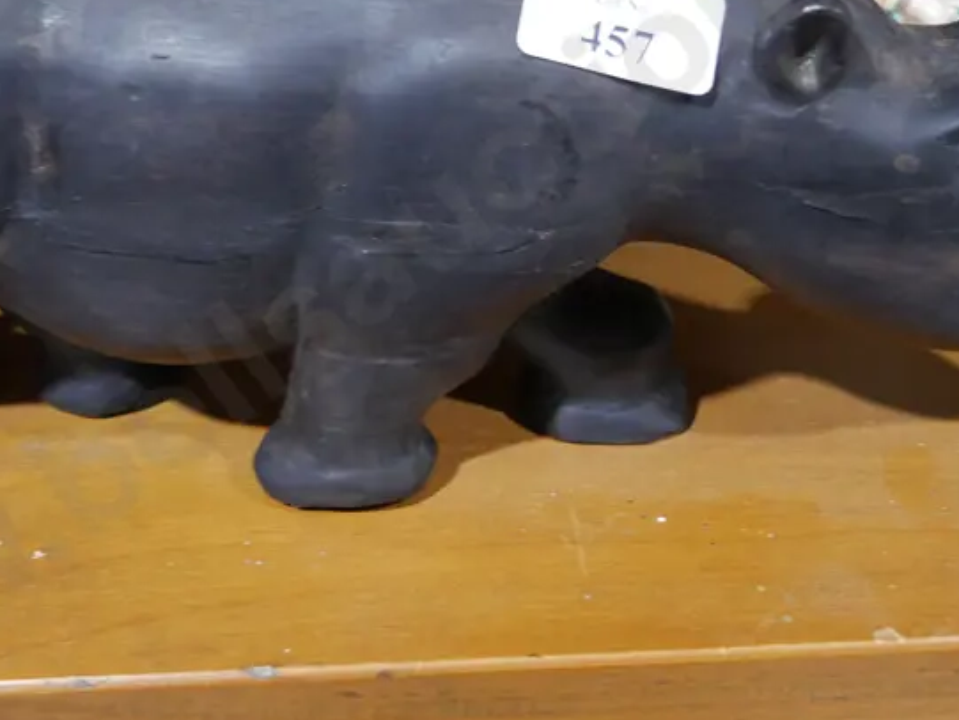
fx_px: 1469
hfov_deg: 36.2
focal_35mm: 53
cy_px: 214
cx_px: 454
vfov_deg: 27.3
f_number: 3.5
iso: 1250
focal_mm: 14
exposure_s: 1/60
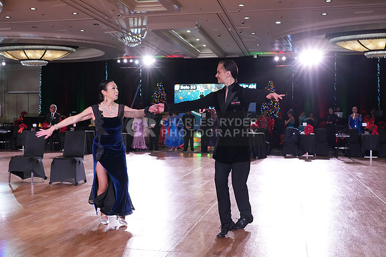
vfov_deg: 35.1
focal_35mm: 38
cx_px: 193
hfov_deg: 50.7
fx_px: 408
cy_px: 128
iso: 5000
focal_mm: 38
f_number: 5.6
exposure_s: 1/320
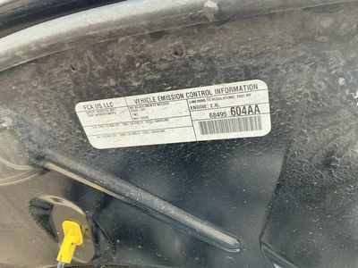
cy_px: 134
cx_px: 179
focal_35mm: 28
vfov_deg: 49.7
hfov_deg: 63.4
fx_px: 290
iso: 50
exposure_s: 1/122
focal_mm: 3
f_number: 1.8
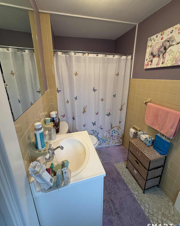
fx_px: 100
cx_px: 92
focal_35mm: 15
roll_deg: -0.8
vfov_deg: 96.7
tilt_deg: -15.9
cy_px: 107
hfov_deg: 84.0
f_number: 2.2
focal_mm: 2.22
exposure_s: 1/120
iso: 160
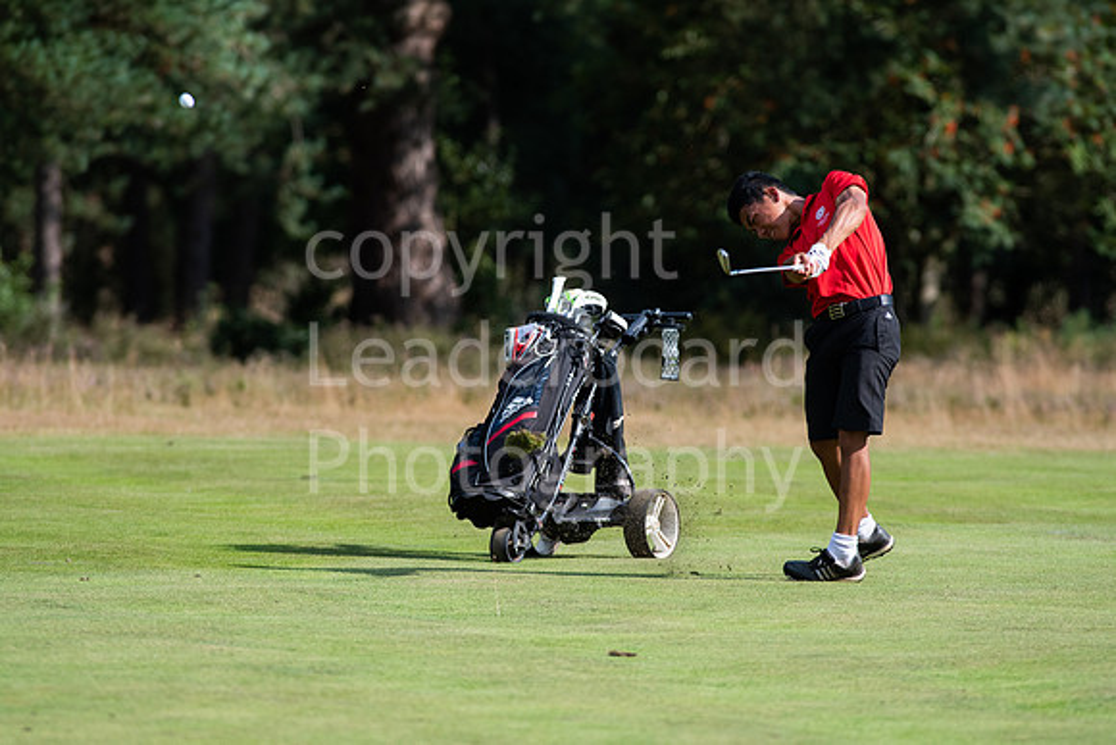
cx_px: 558
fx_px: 13953
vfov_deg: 3.1
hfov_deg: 4.6
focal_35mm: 450
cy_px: 372
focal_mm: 300
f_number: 5.6
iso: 400
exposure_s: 1/2500
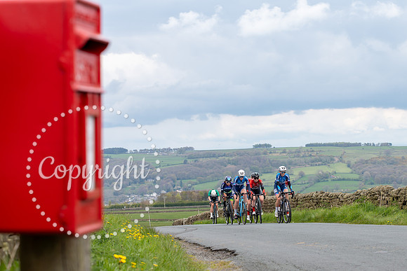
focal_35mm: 103
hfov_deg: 19.7
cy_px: 181
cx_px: 283
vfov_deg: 13.3
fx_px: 1165
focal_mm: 74
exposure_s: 1/640
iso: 200
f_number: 4.5
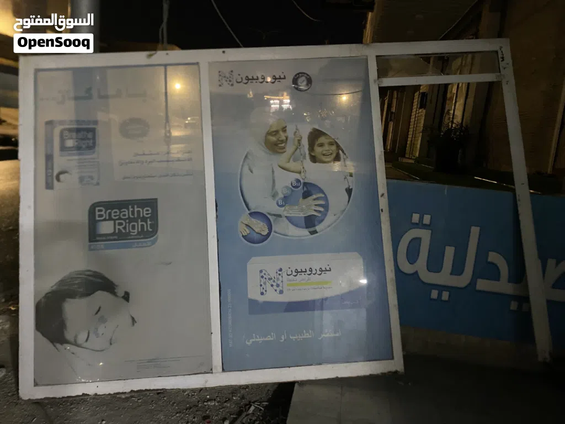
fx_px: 424
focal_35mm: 26
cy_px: 212
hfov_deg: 67.3
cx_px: 282
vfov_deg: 53.1
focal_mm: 4.25
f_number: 1.8
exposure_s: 1/25
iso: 800
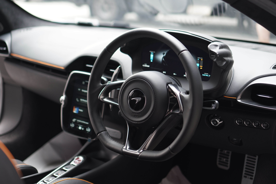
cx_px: 138
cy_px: 92
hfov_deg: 38.2
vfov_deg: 26.0
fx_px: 399
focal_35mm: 52
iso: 200
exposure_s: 1/125
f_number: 2
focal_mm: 35
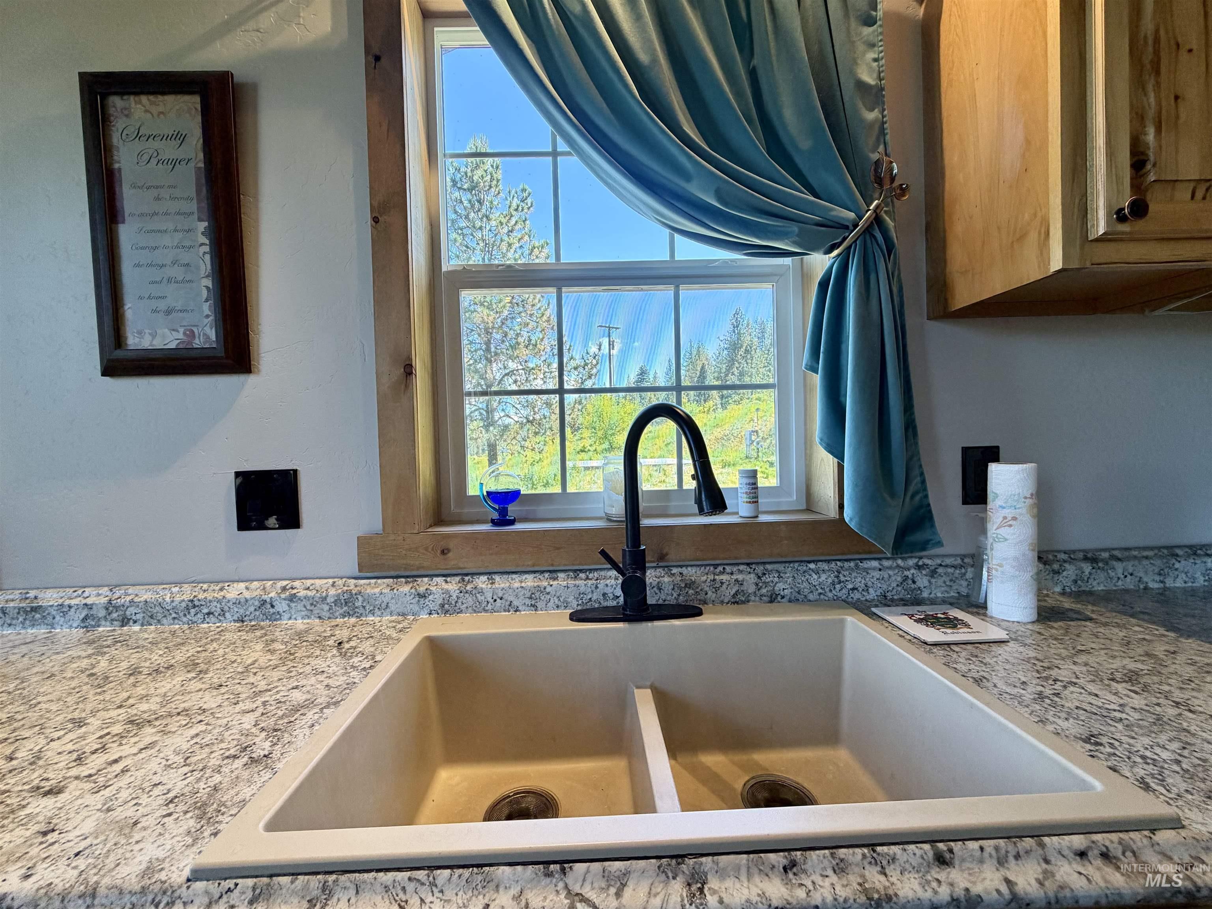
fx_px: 490
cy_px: 454
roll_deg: +1.7
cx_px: 606
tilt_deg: -1.8
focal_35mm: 14
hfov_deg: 102.1
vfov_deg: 85.7
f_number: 2.2
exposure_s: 1/120
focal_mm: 2.22
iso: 125
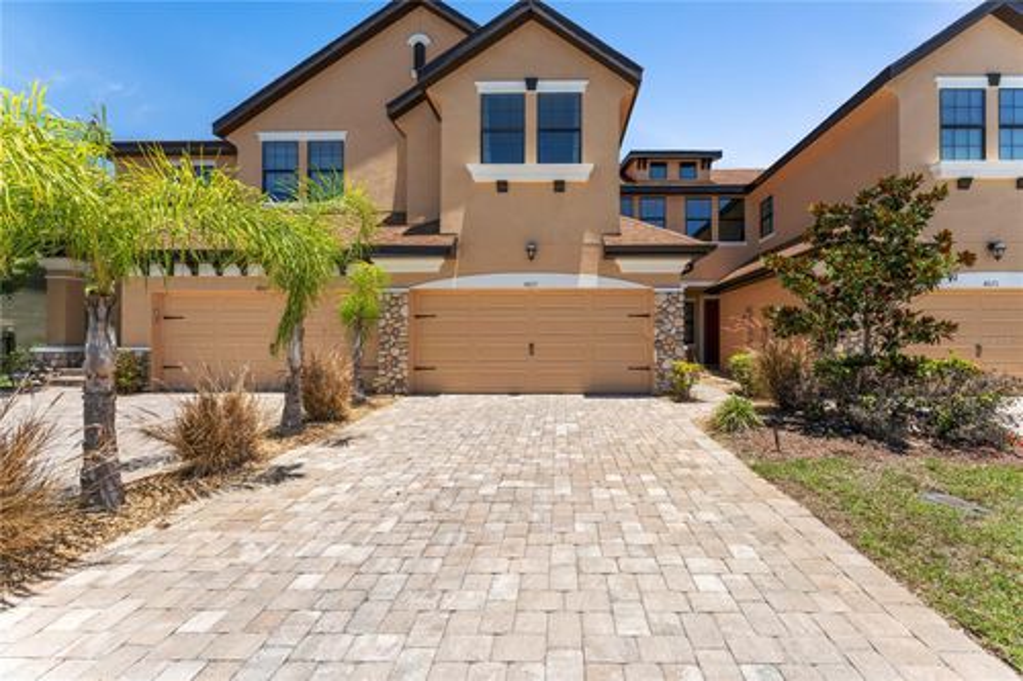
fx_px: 398
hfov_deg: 104.3
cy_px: 340
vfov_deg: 81.2
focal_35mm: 14
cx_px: 512
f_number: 11
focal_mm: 14
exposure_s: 1/500
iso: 100
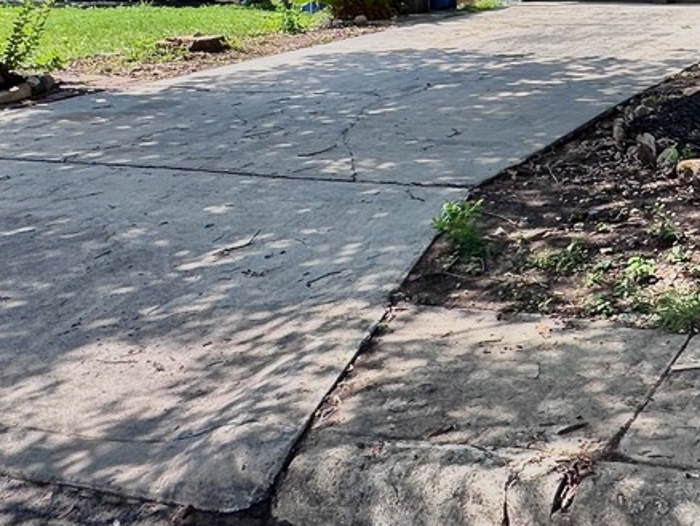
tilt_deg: -1.1
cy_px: -34
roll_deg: -0.6
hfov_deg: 34.7
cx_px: 796
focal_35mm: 46
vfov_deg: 28.9
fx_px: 931
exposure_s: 1/763
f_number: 2.2
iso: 50
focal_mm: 2.22
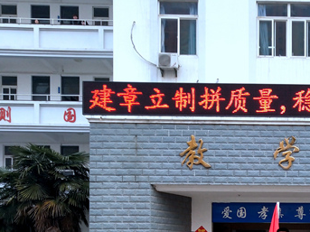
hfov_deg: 26.4
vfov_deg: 20.2
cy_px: 246
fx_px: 627
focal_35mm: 70
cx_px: 308
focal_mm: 3.95
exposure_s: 1/281
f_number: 1.8
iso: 50
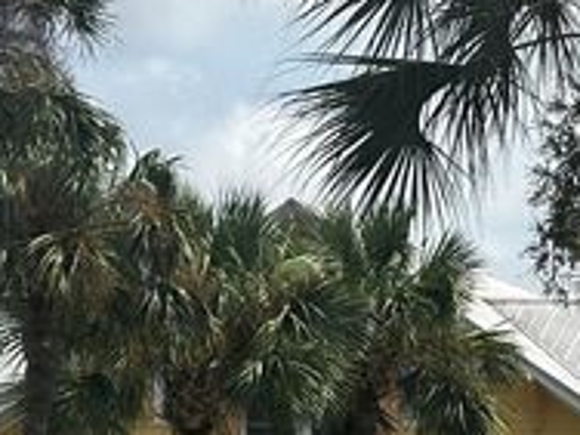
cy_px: 551
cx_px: 700
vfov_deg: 11.3
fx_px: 2145
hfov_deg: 14.9
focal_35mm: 128
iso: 64
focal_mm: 6.86
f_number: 1.78
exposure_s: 1/3731
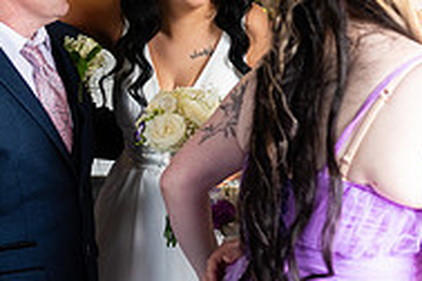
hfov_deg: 21.4
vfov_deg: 14.4
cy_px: 75
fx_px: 1114
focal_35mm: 95
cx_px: 239
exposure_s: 1/160
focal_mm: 31
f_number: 3.5
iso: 640
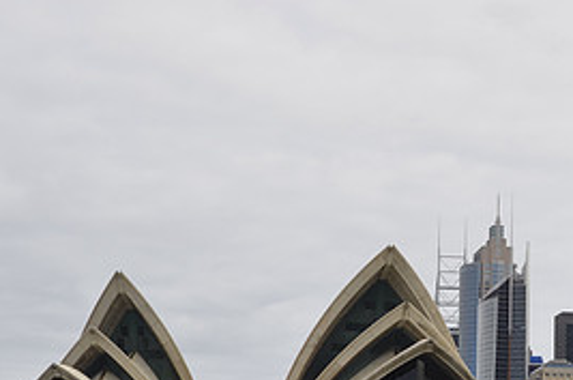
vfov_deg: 11.9
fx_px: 1813
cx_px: 449
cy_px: 324
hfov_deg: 17.8
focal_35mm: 114
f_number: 9
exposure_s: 1/320
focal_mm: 35
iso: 100
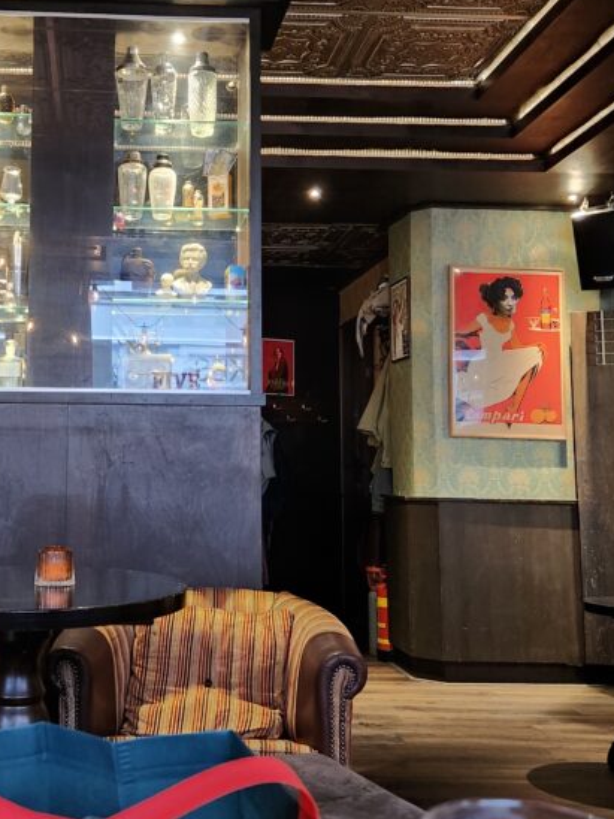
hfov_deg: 32.9
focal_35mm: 43
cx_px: 154
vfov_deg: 43.8
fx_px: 1017
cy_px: 366
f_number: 1.8
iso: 640
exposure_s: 1/33.3
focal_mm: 5.4
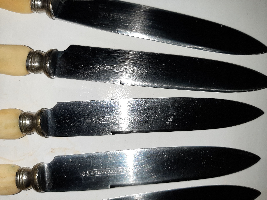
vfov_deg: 53.1
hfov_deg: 67.3
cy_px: 100
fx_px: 201
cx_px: 134
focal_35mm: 26
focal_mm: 3.93
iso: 1000
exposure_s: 1/17
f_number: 1.7
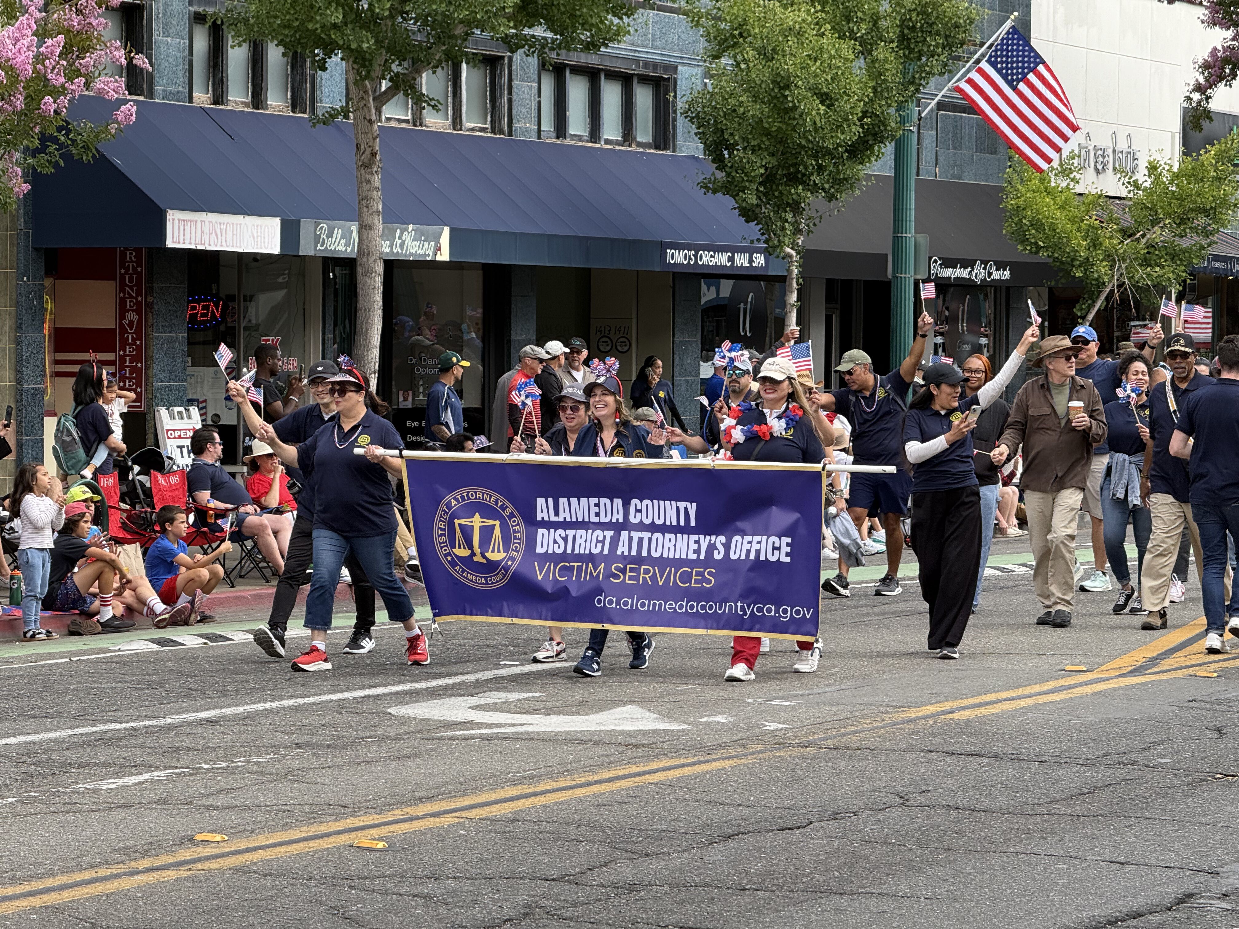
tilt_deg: -2.1
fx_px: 4295
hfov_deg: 16.4
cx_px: 620
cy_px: 464
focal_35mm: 120
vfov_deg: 12.3
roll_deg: -0.6
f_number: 2.8
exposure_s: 1/490
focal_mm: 15.66
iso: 64
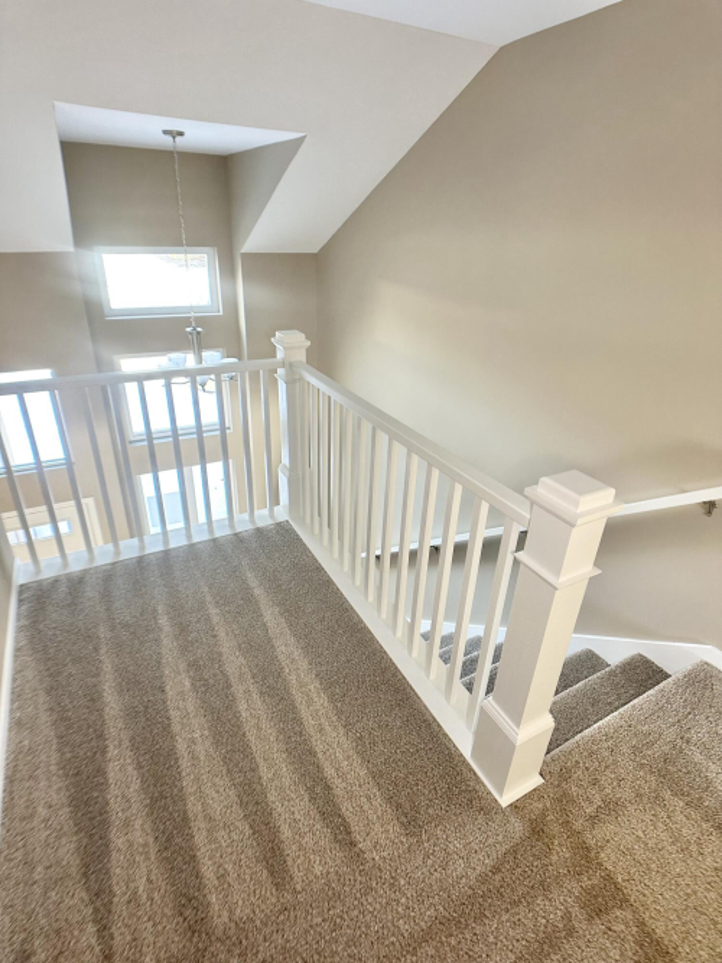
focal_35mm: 24
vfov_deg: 71.6
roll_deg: -3.7
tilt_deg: -26.3
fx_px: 668
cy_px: 482
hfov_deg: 56.8
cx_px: 361
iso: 250
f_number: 1.78
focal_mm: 6.86
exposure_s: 1/76
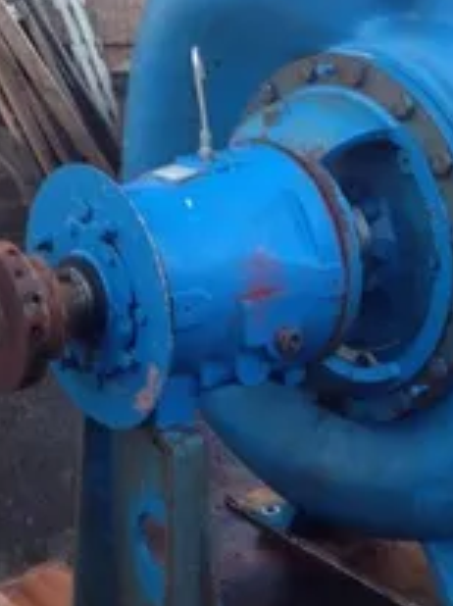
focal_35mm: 68
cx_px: 312
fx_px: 1189
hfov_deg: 21.5
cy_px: 244
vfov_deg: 28.5
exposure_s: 1/20
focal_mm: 4.28
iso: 50
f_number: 2.4
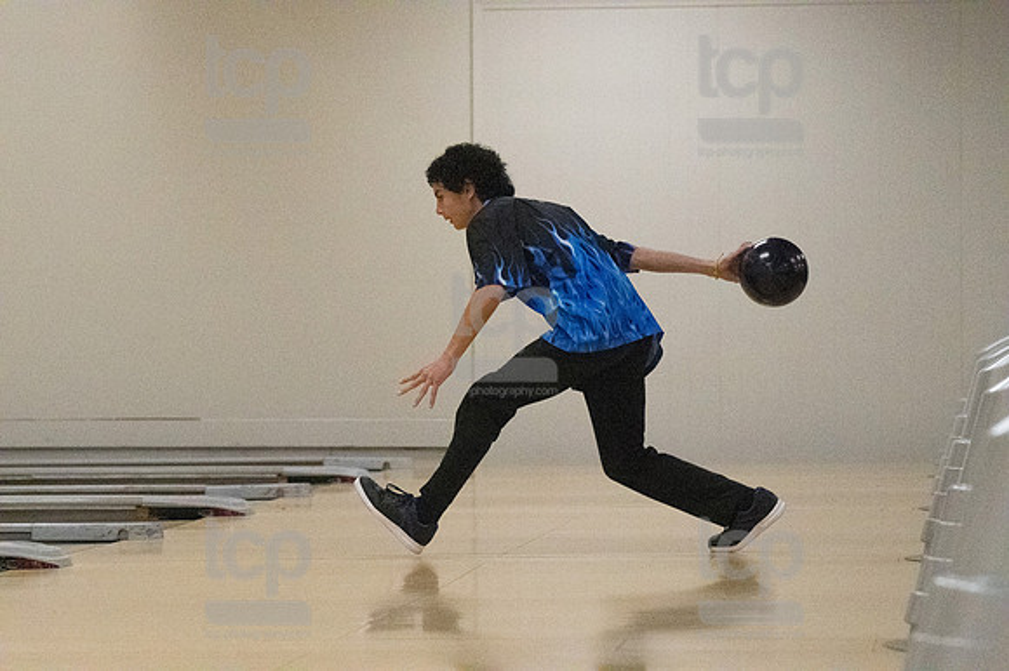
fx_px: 4286
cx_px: 504
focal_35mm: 153
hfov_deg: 13.4
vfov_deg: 9.0
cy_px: 336
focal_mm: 102
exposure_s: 1/1250
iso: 10000
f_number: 4
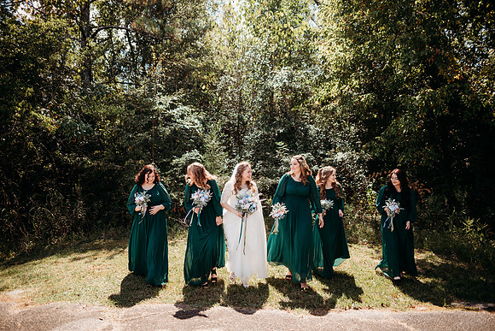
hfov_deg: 73.7
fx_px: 330
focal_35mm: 24
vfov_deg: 53.2
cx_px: 248
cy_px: 166
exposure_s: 1/1250
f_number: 2.2
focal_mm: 24
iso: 100
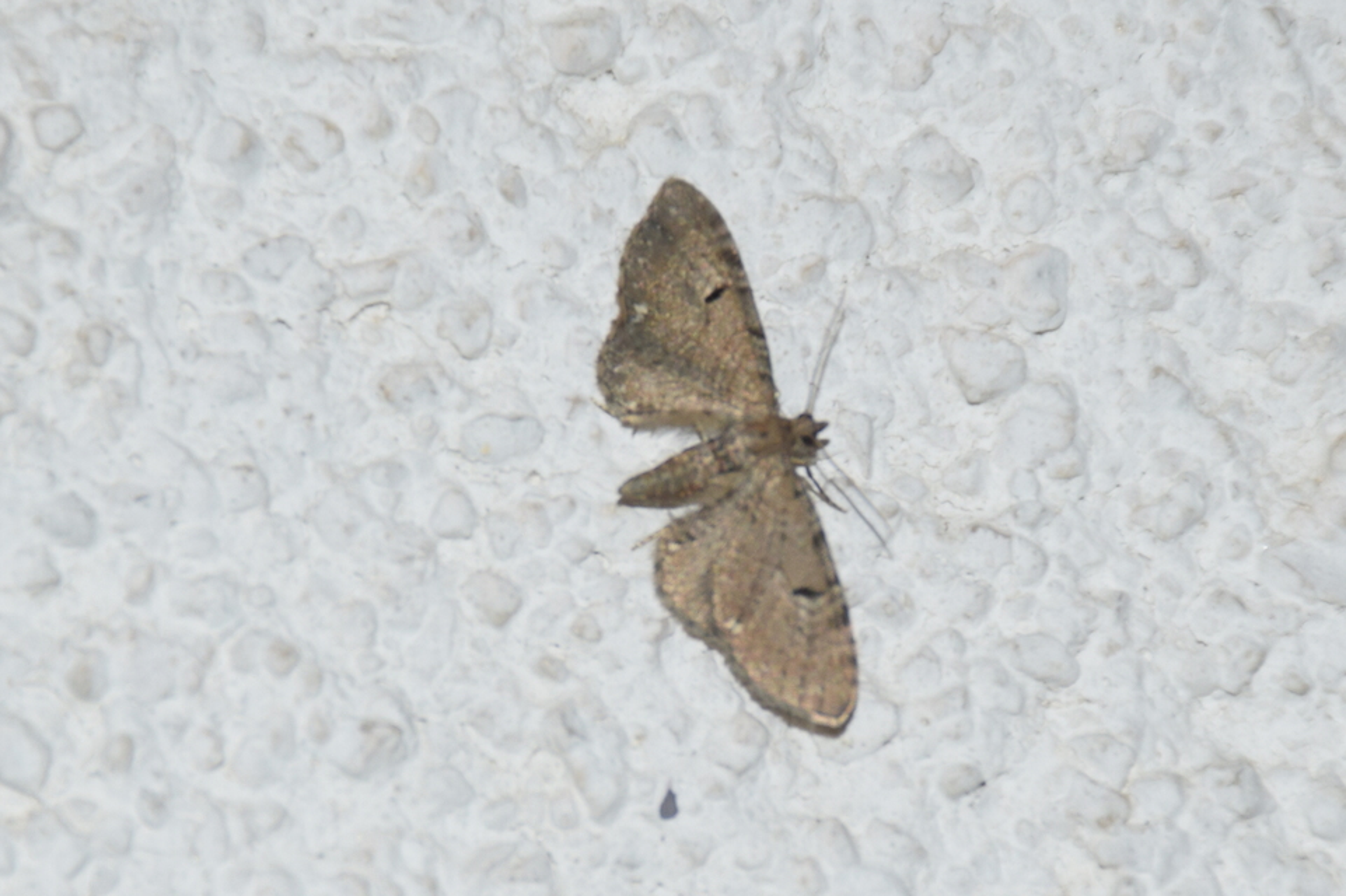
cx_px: 673
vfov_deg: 6.5
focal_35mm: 210
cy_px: 448
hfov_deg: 9.8
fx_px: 7849
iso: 320
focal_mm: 140
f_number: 7.1
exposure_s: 1/60
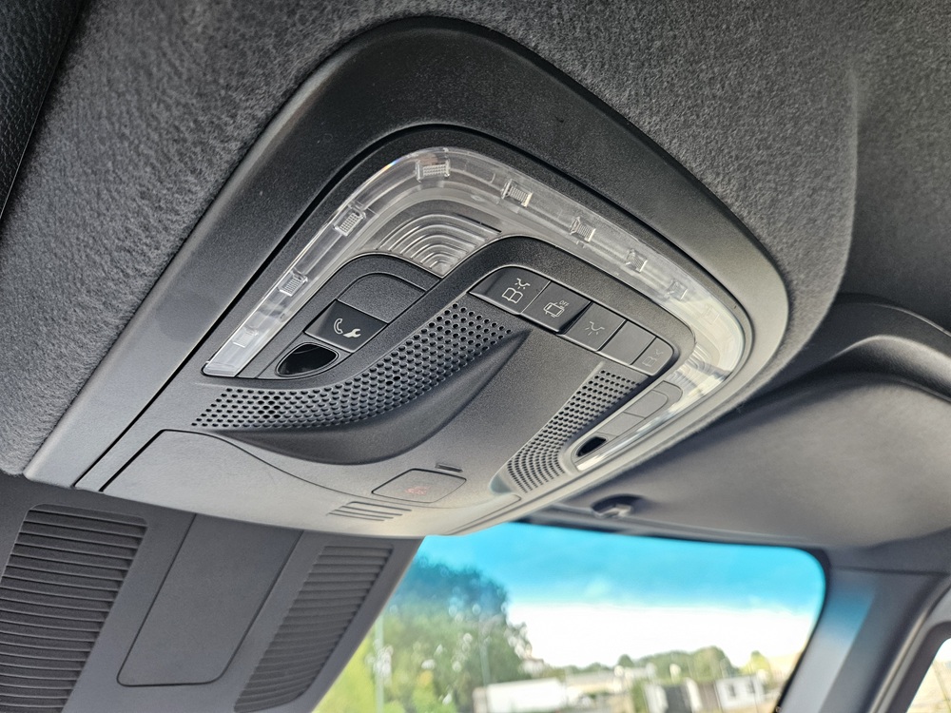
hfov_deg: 73.9
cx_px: 476
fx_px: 632
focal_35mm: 23
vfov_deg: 58.9
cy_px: 356
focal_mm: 5.4
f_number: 1.8
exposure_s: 1/100
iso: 250
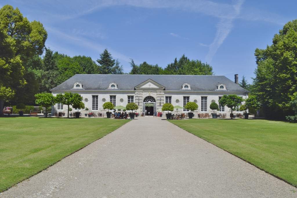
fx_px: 223
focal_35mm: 27
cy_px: 99
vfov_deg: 47.9
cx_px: 148
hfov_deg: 67.4
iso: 100
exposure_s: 1/320
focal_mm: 18
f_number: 10
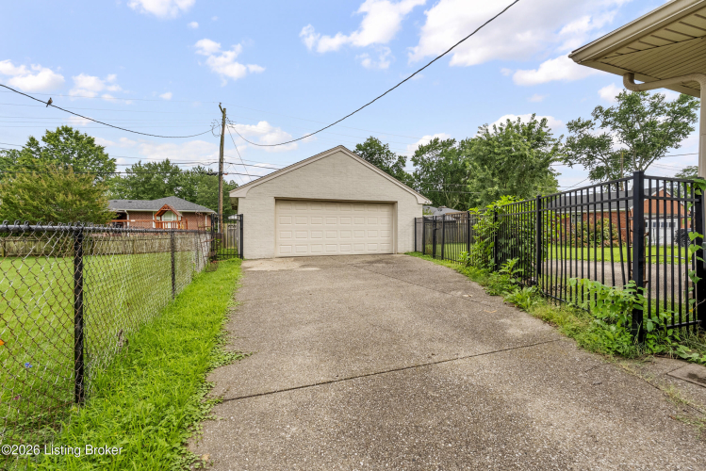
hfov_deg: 96.7
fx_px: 314
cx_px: 353
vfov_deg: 73.8
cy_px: 236
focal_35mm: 16
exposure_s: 1/400
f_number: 11
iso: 400
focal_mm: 16
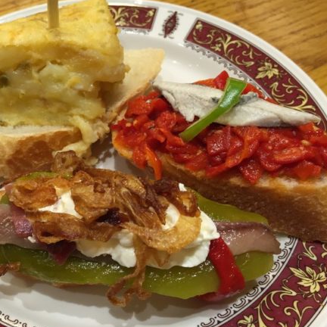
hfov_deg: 43.2
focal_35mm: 38
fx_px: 406
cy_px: 168
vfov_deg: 43.9
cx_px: 109
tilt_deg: -53.6
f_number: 2.2
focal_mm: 4.15
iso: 80
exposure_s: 1/33
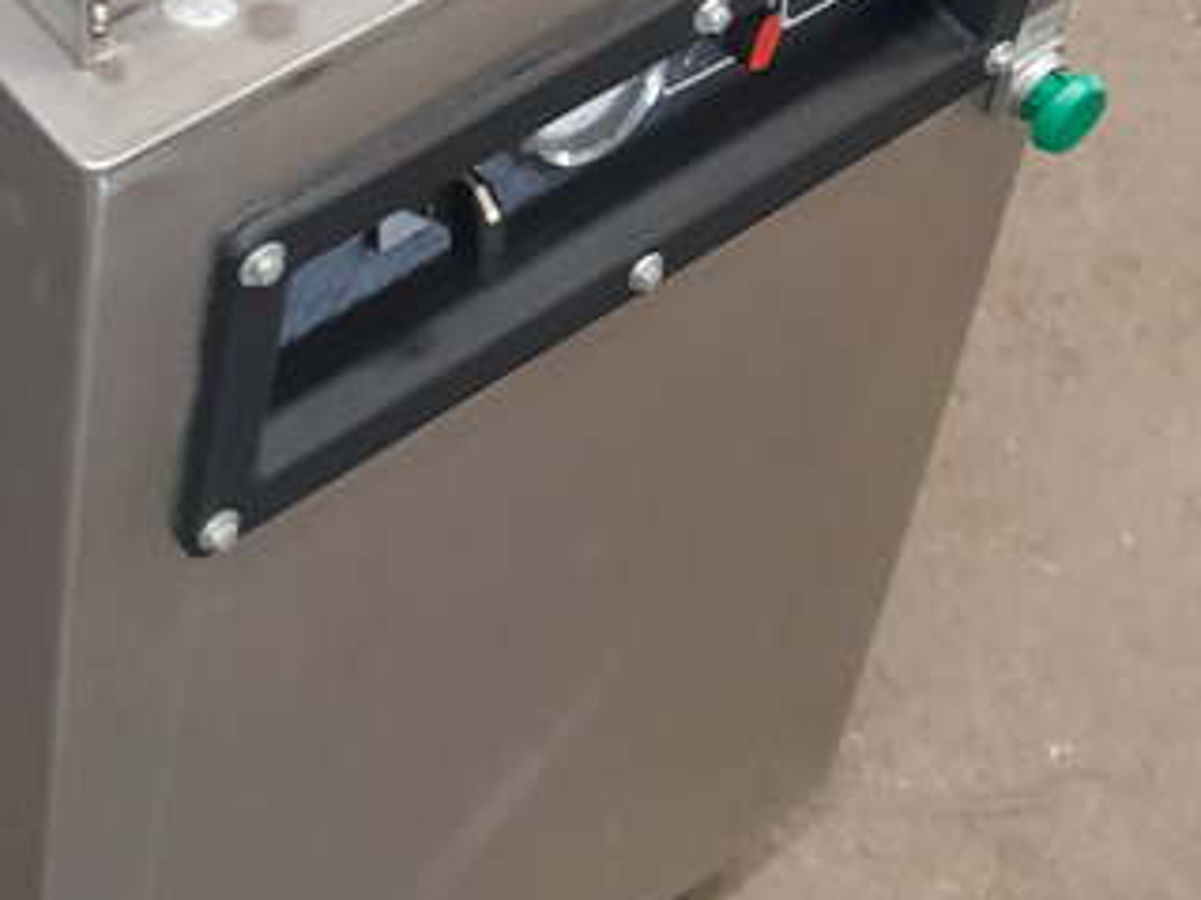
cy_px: -599
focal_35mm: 87
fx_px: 3017
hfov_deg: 22.1
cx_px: 177
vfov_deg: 15.2
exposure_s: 1/25
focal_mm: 4
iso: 320
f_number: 1.8
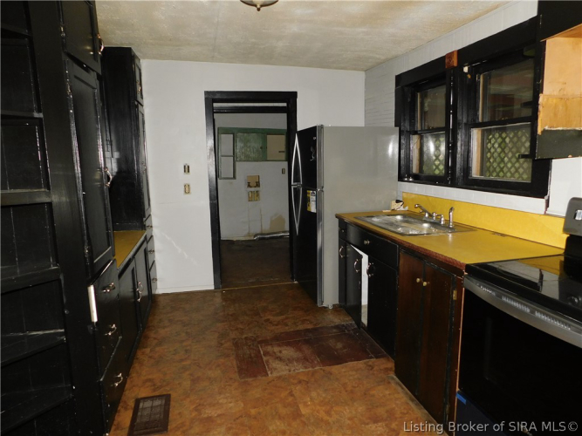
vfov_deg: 58.9
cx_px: 291
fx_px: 387
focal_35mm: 23
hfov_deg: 73.9
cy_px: 218
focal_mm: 4
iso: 220
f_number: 3
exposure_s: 1/30
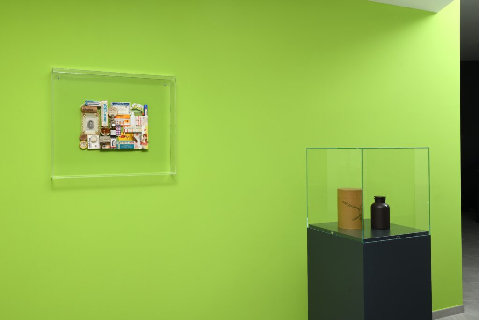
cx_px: 240
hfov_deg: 60.3
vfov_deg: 42.3
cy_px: 160
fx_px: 413
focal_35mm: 31
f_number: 13
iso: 100
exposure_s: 1/125
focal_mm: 31
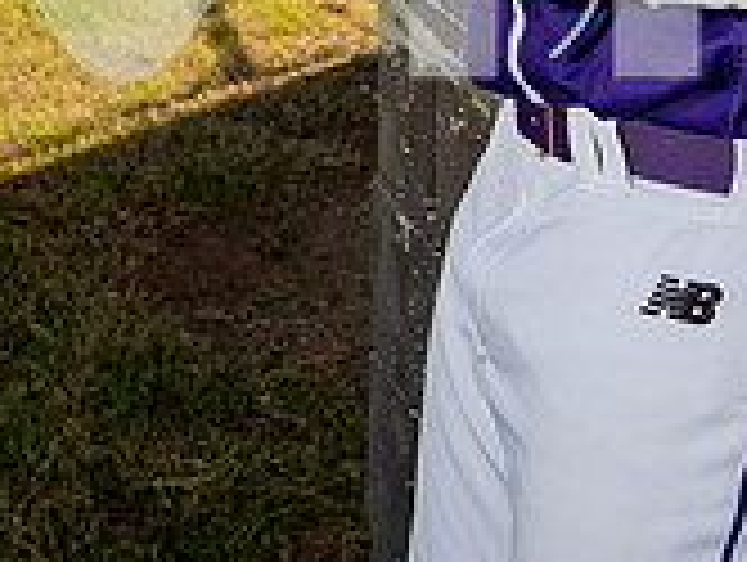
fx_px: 1967
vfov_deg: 14.7
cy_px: -373
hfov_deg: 21.3
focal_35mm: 91
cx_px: 572
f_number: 5.6
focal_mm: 35
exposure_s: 1/250
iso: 160
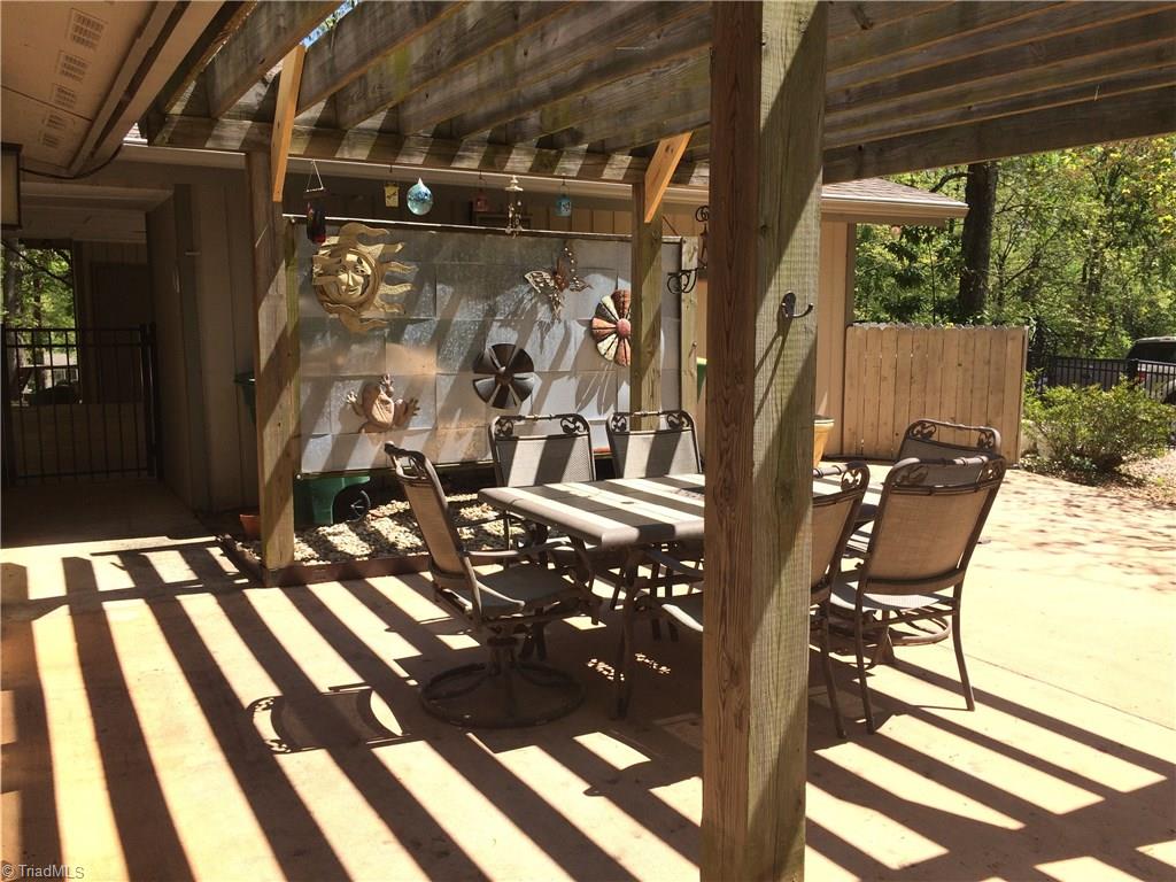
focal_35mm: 29
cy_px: 441
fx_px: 985
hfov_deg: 61.7
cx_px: 588
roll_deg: -0.4
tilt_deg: -7.5
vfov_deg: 48.2
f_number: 2.2
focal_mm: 4.15
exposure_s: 1/1001
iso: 32
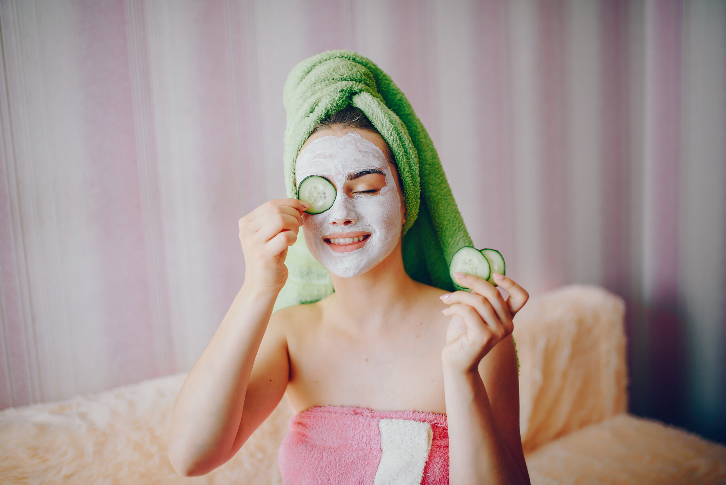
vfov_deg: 37.9
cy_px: 242
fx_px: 706
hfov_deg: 54.4
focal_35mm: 35
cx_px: 363
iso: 160
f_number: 1.6
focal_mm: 35
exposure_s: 1/400
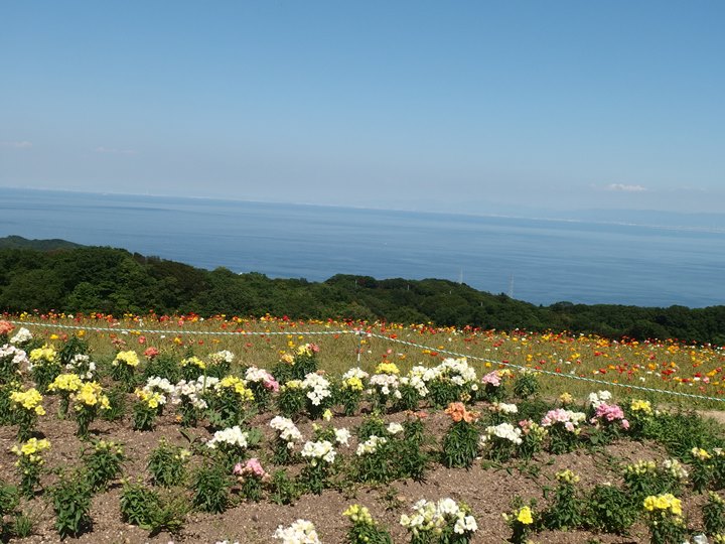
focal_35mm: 42
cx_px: 362
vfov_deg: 34.3
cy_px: 272
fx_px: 880
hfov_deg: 44.8
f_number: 6.3
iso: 100
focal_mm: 7.5
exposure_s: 1/800
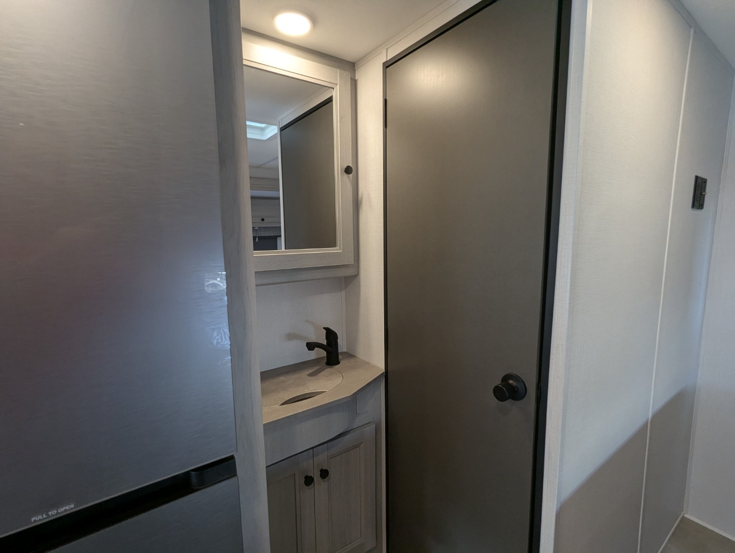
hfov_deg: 94.4
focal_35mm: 16
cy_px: 276
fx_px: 340
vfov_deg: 78.2
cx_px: 368
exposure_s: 1/60
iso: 164
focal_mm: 2.35
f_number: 2.2
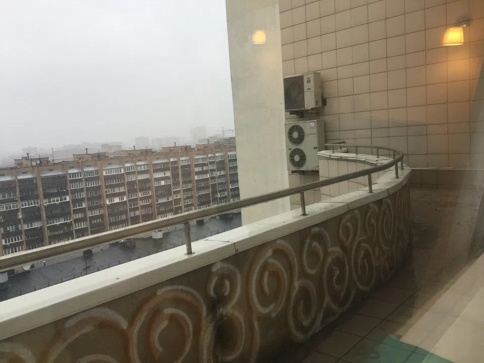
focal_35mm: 29
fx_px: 405
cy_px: 182
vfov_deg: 48.2
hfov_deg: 61.7
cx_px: 242
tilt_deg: -6.2
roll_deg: +3.4
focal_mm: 4.15
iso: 32
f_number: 2.2
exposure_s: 1/33
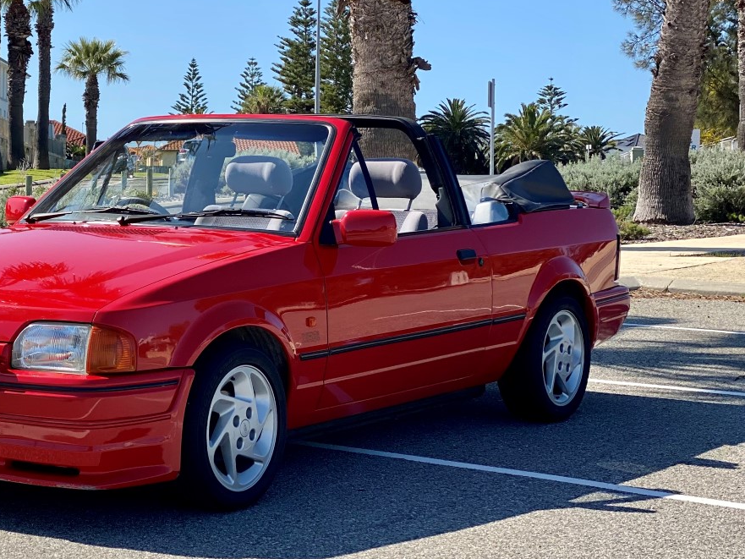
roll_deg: -1.0
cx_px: 150
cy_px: 219
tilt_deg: +1.9
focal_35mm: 85
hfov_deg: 22.7
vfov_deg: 17.4
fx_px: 1830
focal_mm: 6
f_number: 2
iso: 20
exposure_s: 1/1453
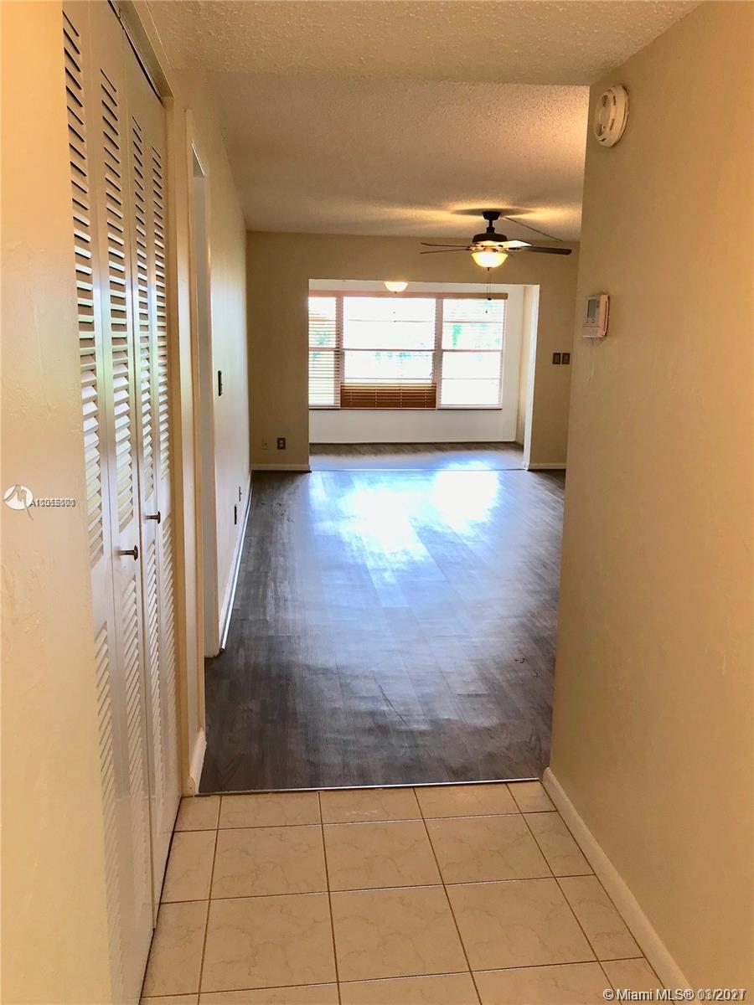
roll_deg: -0.1
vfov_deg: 63.4
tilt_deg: -10.9
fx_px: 813
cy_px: 502
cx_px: 377
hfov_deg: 49.7
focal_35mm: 28
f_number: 1.8
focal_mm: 3.99
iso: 25
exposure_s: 1/40
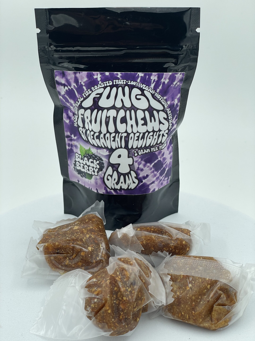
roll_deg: -0.3
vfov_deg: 36.8
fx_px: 511
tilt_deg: -29.2
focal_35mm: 52
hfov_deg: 28.0
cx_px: 128
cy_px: 170
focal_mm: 6
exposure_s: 1/345
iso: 25
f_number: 2
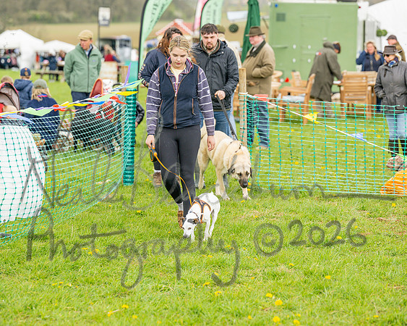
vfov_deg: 11.0
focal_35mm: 141
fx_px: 1695
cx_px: 205
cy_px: 163
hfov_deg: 13.7
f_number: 4
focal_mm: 125
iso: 400
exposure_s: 1/1600
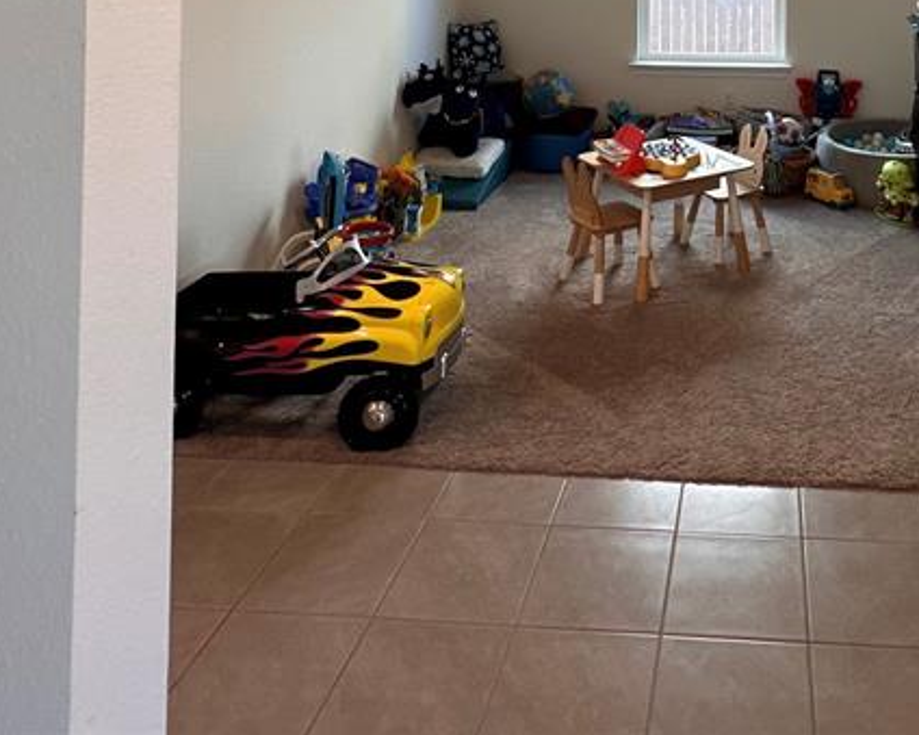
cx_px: 715
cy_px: -95
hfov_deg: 51.3
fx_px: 897
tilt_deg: +1.0
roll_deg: -0.8
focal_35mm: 33
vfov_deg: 36.7
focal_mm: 2.22
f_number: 2.2
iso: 125
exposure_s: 1/60
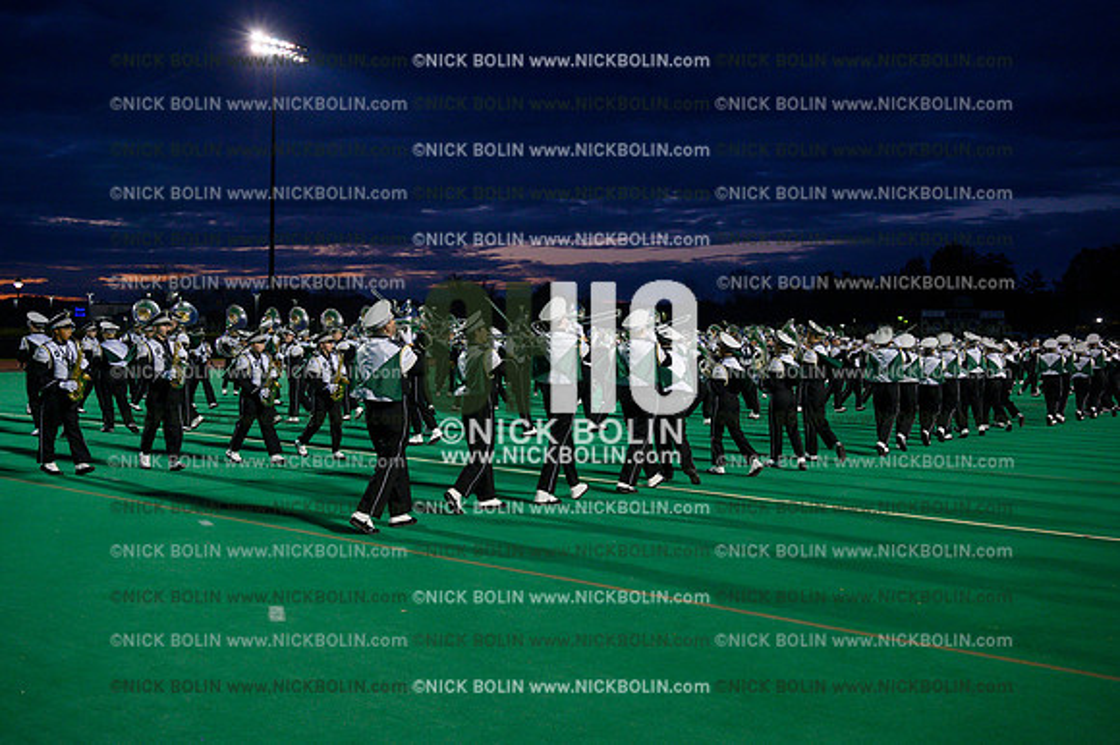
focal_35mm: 37
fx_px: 1150
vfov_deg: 35.9
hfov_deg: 51.9
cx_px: 560
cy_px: 372
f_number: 5
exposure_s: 1/250
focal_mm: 37
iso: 1600
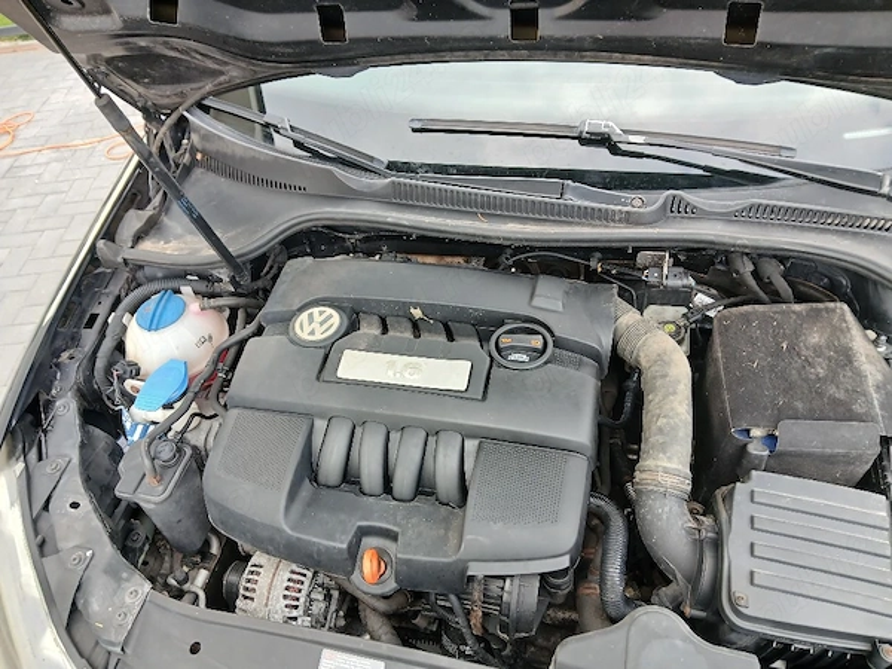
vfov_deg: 53.1
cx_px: 446
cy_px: 334
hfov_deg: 67.3
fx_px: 670
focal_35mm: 26
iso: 50
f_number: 1.8
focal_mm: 3.98
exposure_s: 1/50.3
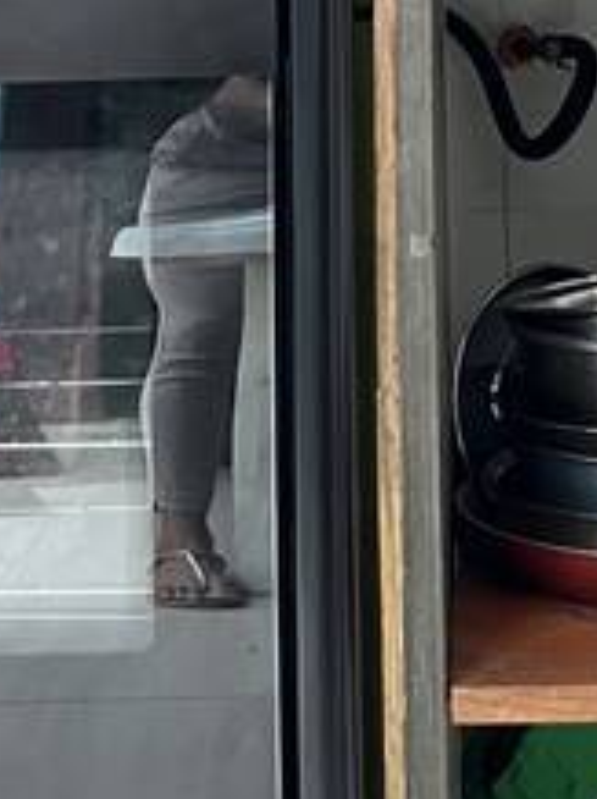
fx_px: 2972
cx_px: 487
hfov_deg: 11.4
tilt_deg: +2.0
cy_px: -432
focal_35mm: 129
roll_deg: +0.7
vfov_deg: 14.2
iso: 125
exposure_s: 1/69
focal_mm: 5.1
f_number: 1.6
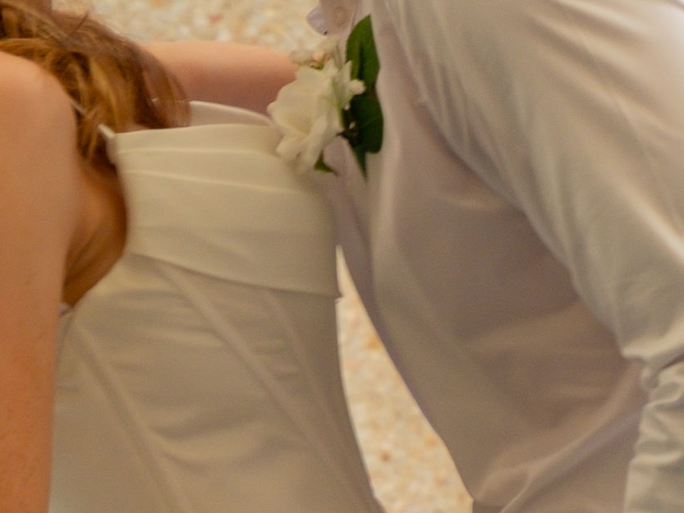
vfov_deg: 4.7
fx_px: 6245
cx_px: 228
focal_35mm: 316
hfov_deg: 6.3
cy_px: -8
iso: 400
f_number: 4
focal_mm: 49
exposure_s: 1/110
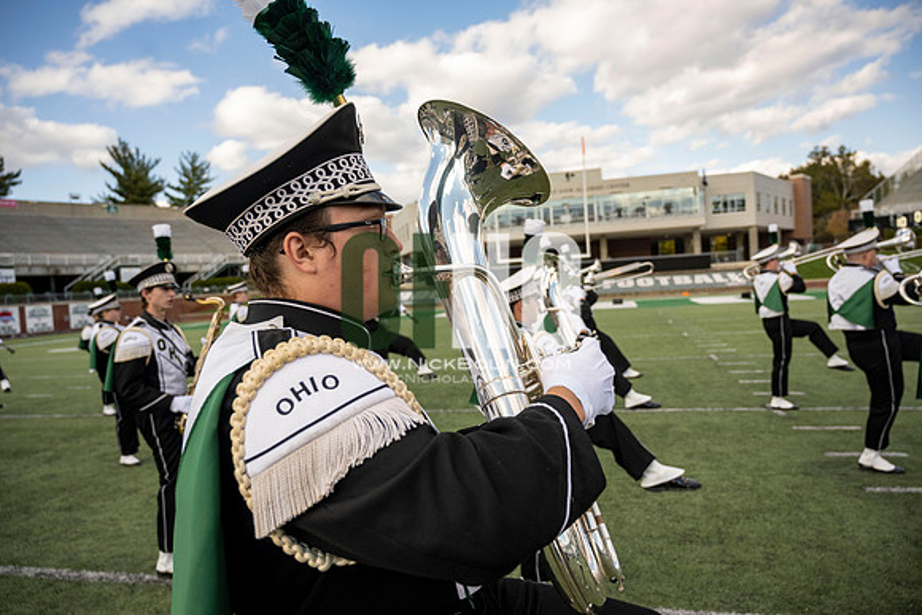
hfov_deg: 73.7
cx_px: 461
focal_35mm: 24
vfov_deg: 53.2
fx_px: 615
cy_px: 308
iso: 500
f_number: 4
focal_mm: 24
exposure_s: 1/2000
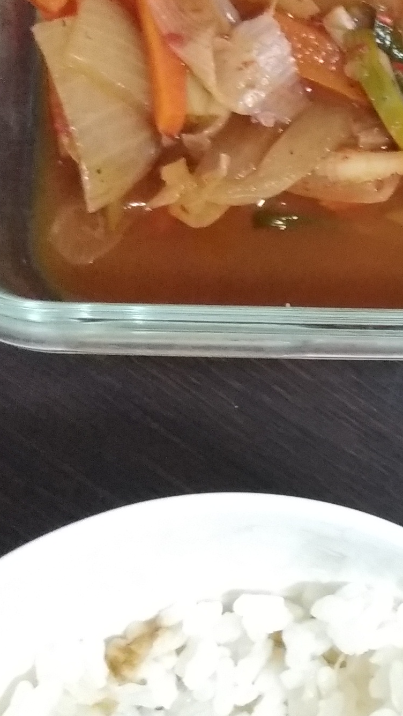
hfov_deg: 14.5
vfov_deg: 28.2
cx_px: 685
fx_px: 1424
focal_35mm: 75
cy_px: 396
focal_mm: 3.94
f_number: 1.9
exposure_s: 1/30
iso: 736
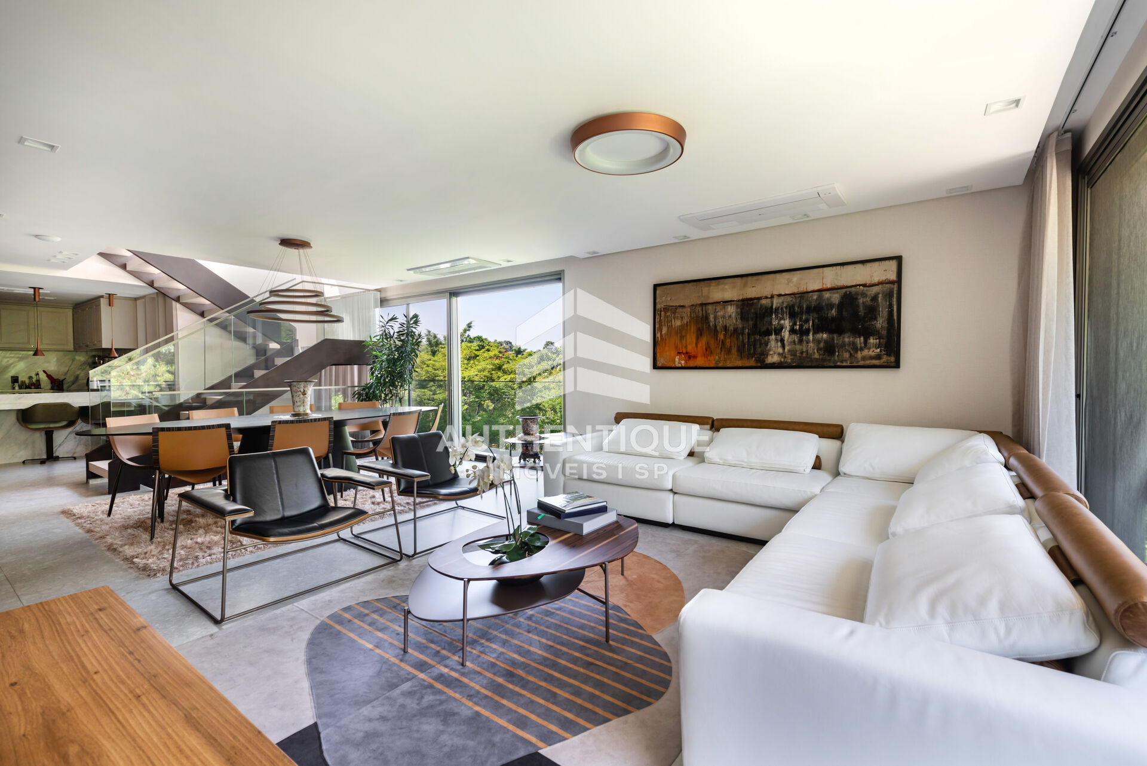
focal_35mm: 16
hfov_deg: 96.7
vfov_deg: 73.8
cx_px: 574
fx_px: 510
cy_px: 383
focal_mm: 16
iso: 100
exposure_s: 1/8
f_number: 8
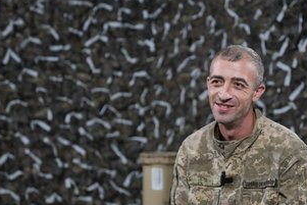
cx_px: 194
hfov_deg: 21.8
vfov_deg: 14.7
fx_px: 793
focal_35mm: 93
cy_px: 130
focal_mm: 70
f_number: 2.8
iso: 2000
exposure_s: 1/250
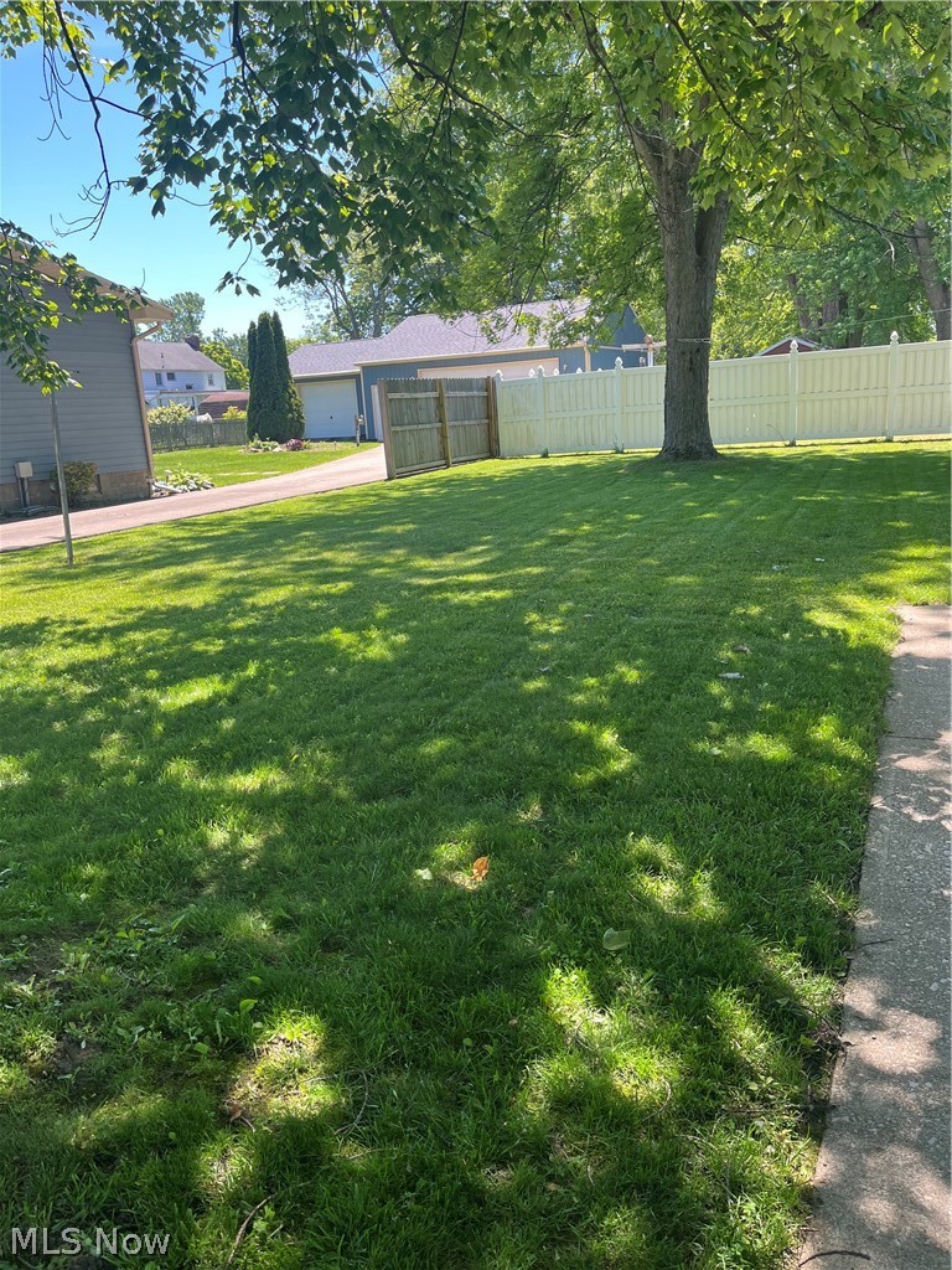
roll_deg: +3.6
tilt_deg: -14.2
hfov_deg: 53.1
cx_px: 476
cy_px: 635
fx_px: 953
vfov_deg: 67.3
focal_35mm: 26
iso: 50
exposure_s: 1/390
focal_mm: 5.1
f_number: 1.6
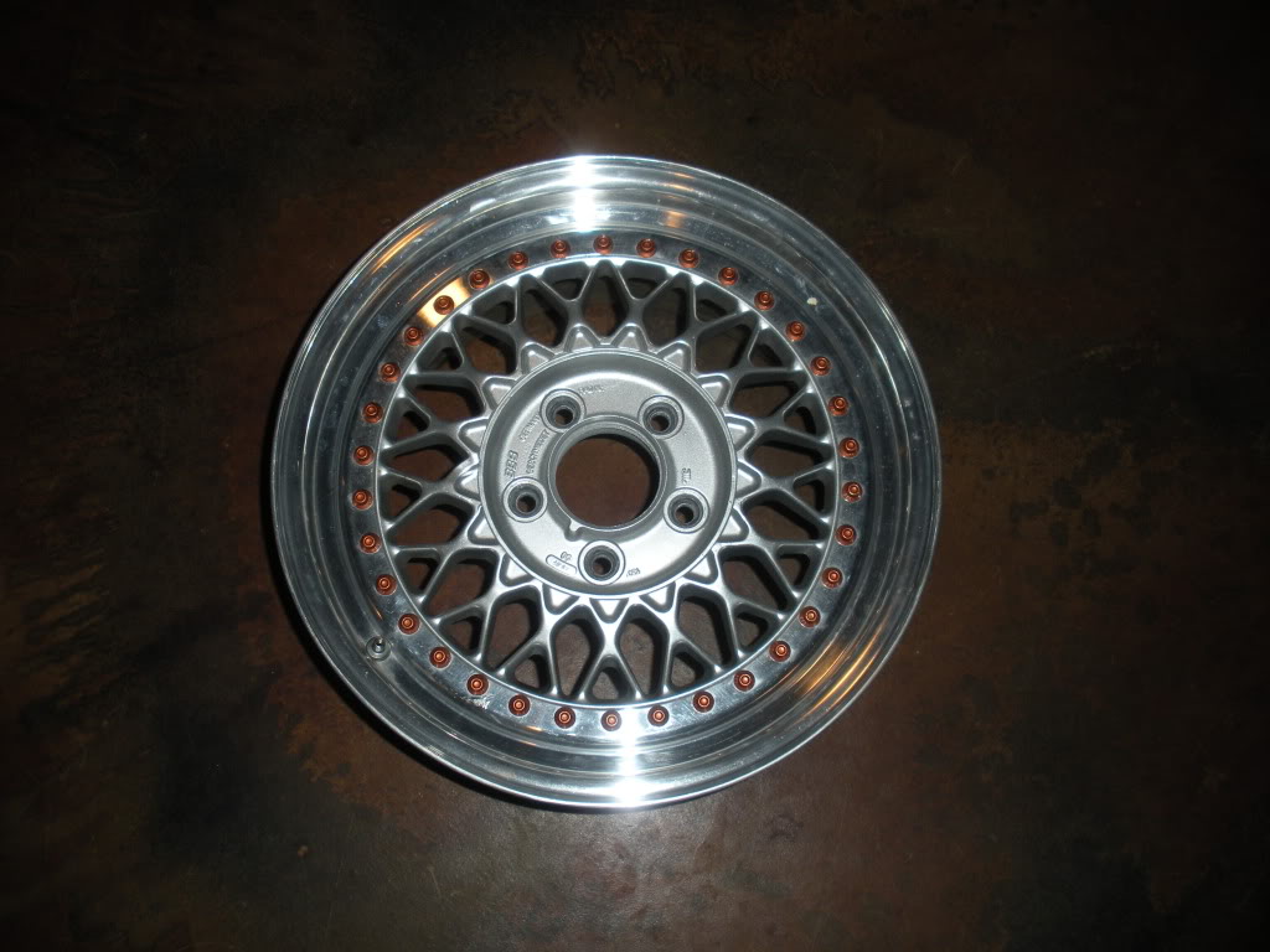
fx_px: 1321
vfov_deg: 39.7
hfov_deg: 51.4
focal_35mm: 36
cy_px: 476
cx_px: 635
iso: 64
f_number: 3.5
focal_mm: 6.3
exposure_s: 1/60
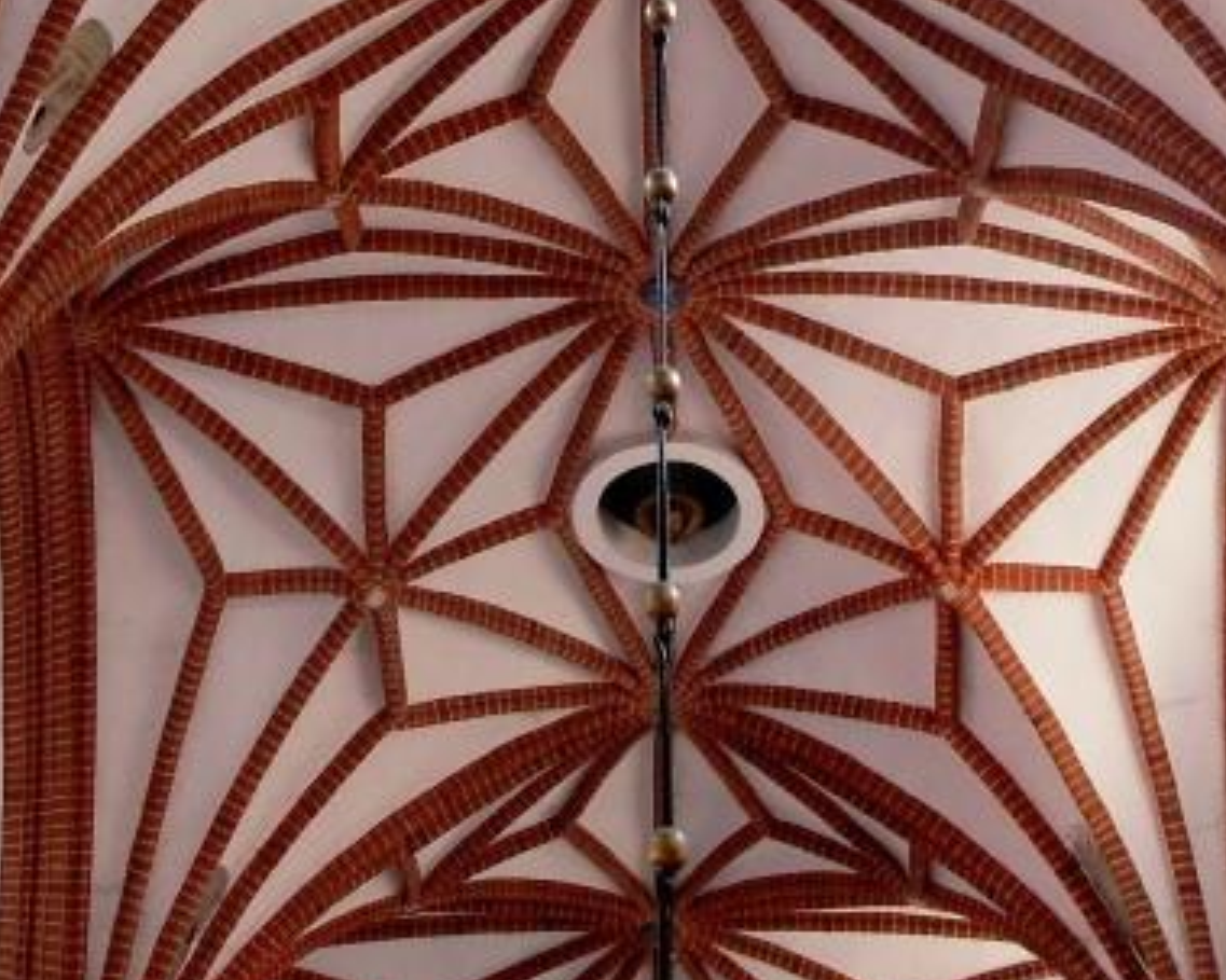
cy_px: -113
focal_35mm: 95
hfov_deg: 20.2
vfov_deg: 15.7
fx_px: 3446
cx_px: 692
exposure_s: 1/30
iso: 200
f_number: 2.7
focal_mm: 7.8
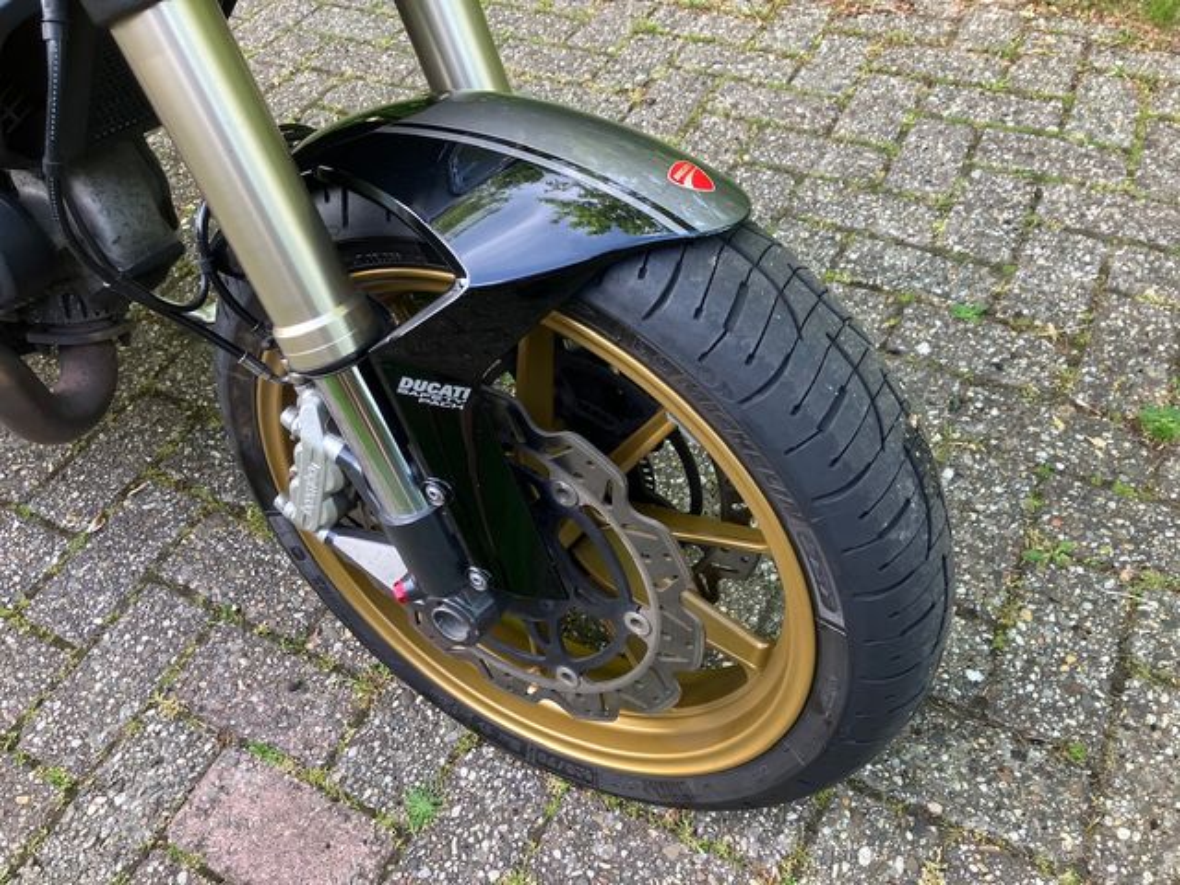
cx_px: 590
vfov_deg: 49.7
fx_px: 954
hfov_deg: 63.4
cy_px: 442
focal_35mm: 28
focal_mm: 3.99
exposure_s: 1/121
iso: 80
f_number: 1.8
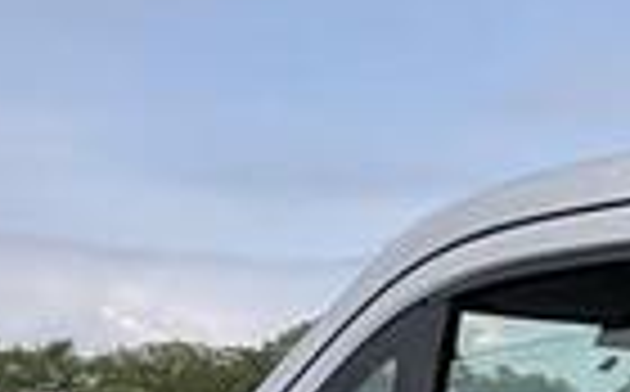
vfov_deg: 13.2
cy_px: 523
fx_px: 1628
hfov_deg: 15.7
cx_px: 1368
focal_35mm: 95
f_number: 2.2
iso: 50
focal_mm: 2.22
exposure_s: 1/1020
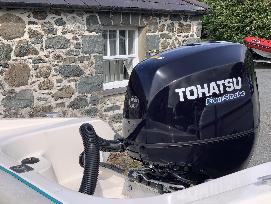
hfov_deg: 36.8
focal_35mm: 52
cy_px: 102
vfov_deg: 28.0
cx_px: 136
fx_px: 407
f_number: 2.4
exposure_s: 1/1229
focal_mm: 6
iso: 16
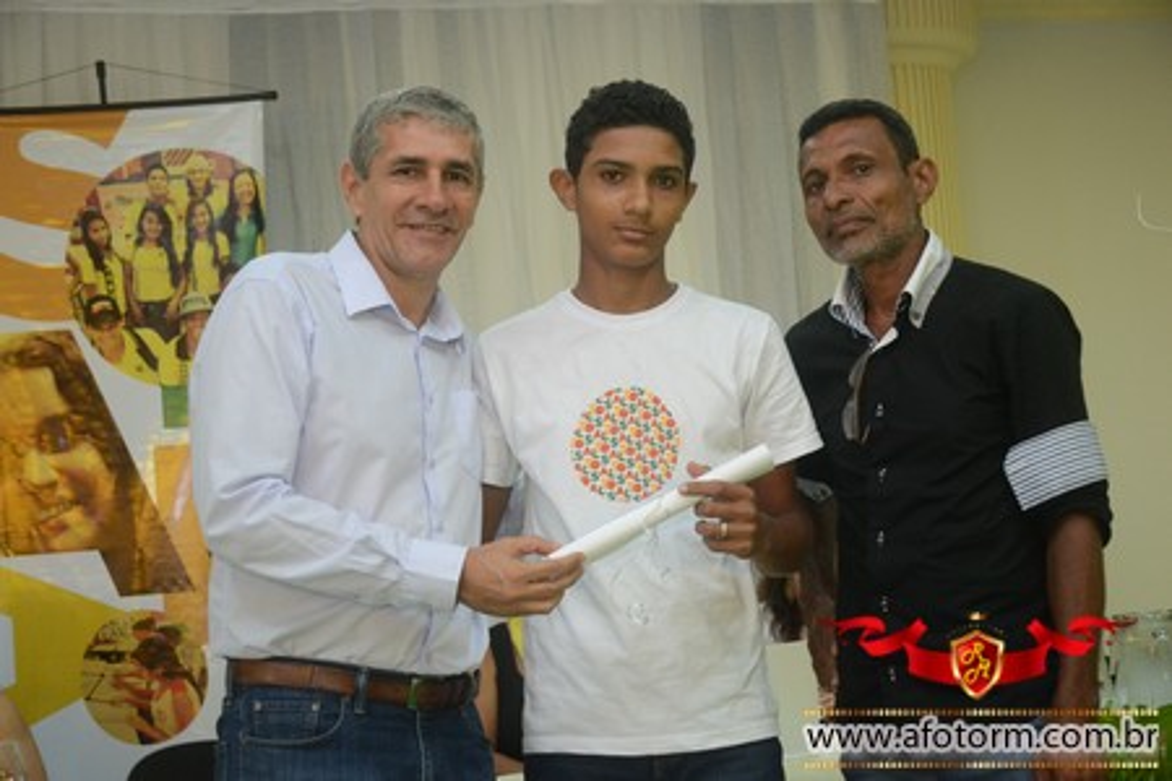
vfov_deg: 22.6
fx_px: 1953
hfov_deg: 33.4
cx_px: 586
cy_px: 390
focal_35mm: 60
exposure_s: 1/80
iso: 1600
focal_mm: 40
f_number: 4.5
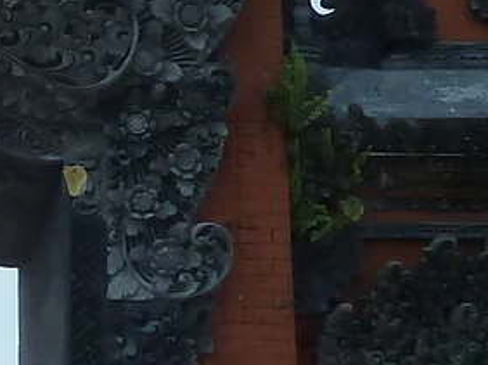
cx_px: -370
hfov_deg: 8.7
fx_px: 3071
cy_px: 201
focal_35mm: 218
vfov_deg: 6.8
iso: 125
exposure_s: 1/500
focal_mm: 5.3
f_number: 5
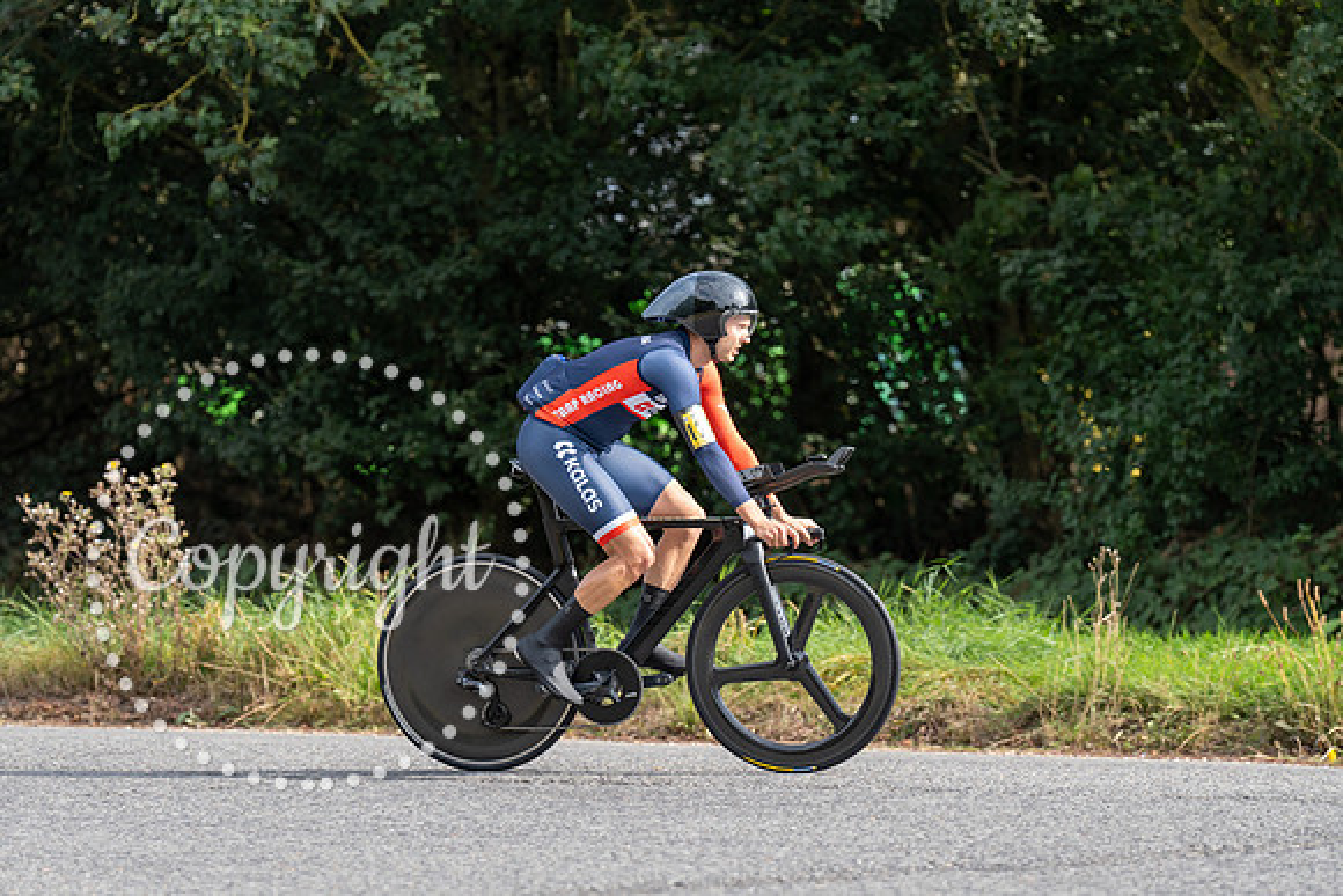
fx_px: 6530
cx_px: 672
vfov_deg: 7.9
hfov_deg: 11.7
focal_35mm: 175
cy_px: 448
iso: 400
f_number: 4
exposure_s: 1/1000
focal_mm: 175
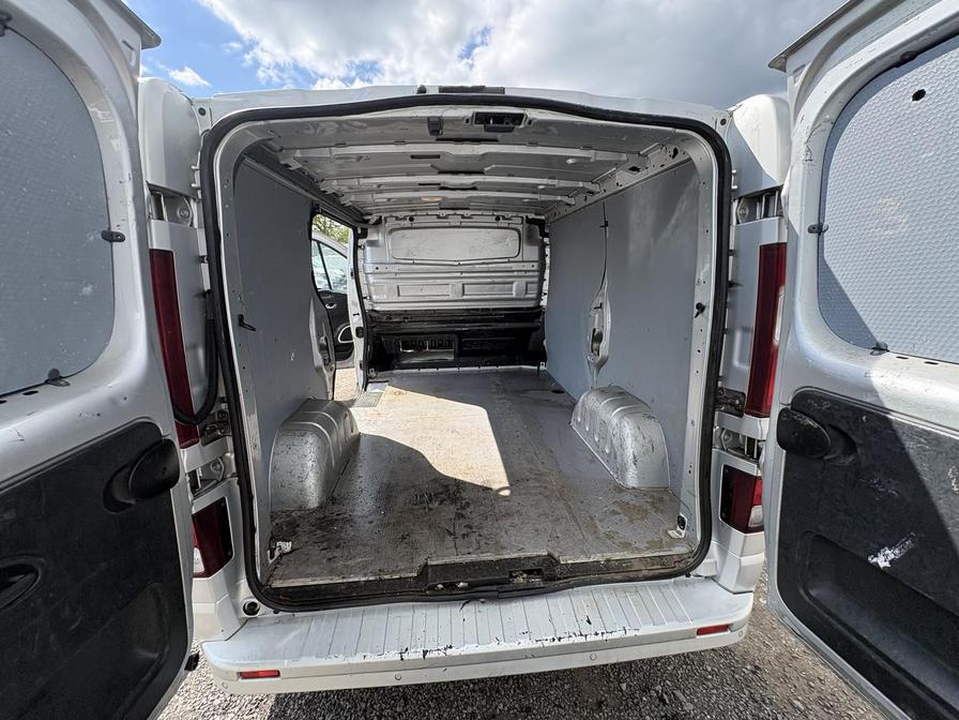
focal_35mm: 14
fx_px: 388
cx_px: 480
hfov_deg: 102.1
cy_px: 360
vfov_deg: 85.7
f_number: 2.2
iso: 64
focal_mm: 2.22
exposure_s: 1/605
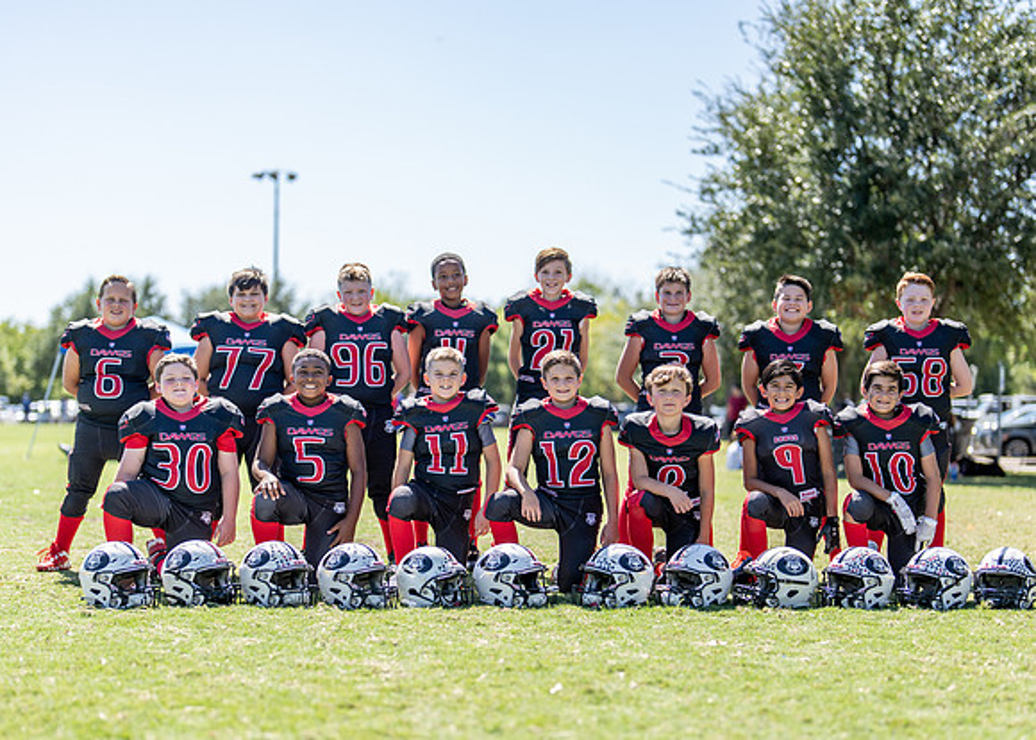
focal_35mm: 66
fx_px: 1943
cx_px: 532
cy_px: 427
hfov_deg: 29.8
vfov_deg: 21.5
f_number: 1.2
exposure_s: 1/4000
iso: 100
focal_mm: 50
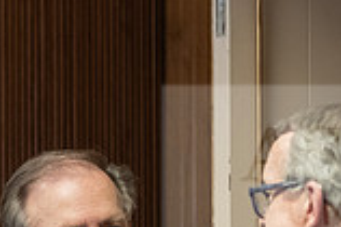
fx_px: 2432
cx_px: 97
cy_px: 347
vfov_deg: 5.3
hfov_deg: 8.0
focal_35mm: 257
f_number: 3.2
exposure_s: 1/200
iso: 3200
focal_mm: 70
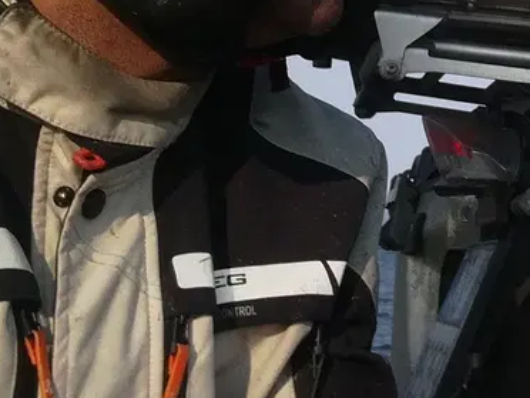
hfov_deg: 20.9
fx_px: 1332
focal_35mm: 87
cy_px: 41
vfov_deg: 16.7
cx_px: 644
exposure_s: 1/1091
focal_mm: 2.82
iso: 50
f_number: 2
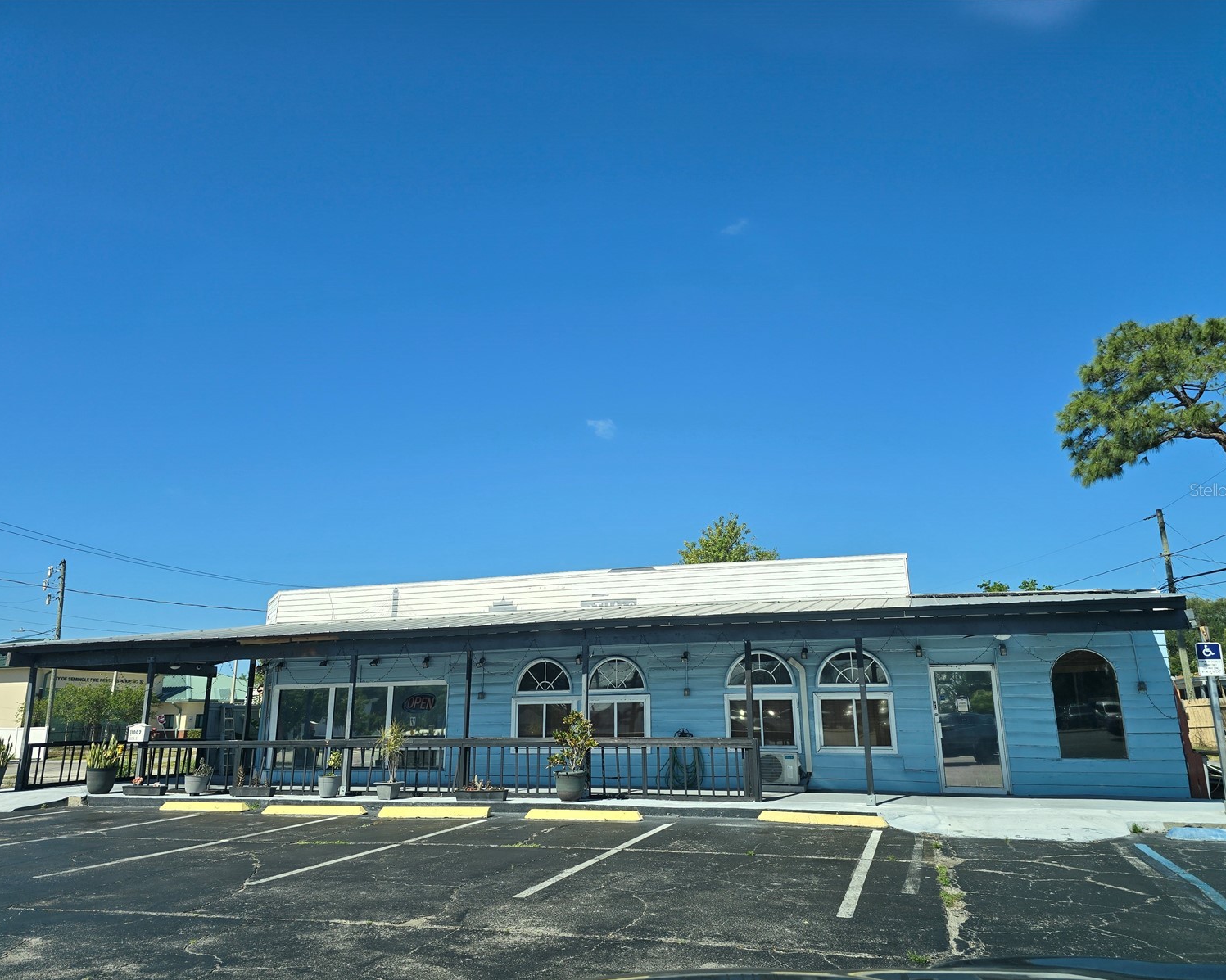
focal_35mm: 24
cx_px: 612
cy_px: 490
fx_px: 871
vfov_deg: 58.8
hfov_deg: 70.3
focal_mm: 6.3
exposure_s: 1/696
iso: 12
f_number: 1.7
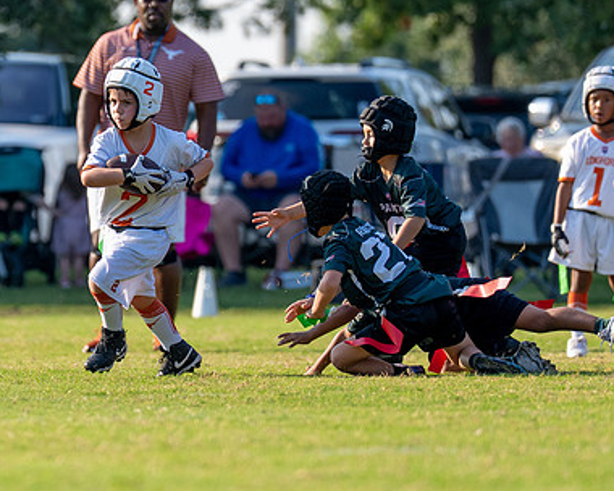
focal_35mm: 604
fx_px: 10976
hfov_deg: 3.2
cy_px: 218
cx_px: 125
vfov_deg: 2.6
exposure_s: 1/2000
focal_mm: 200
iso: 200
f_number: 2.8
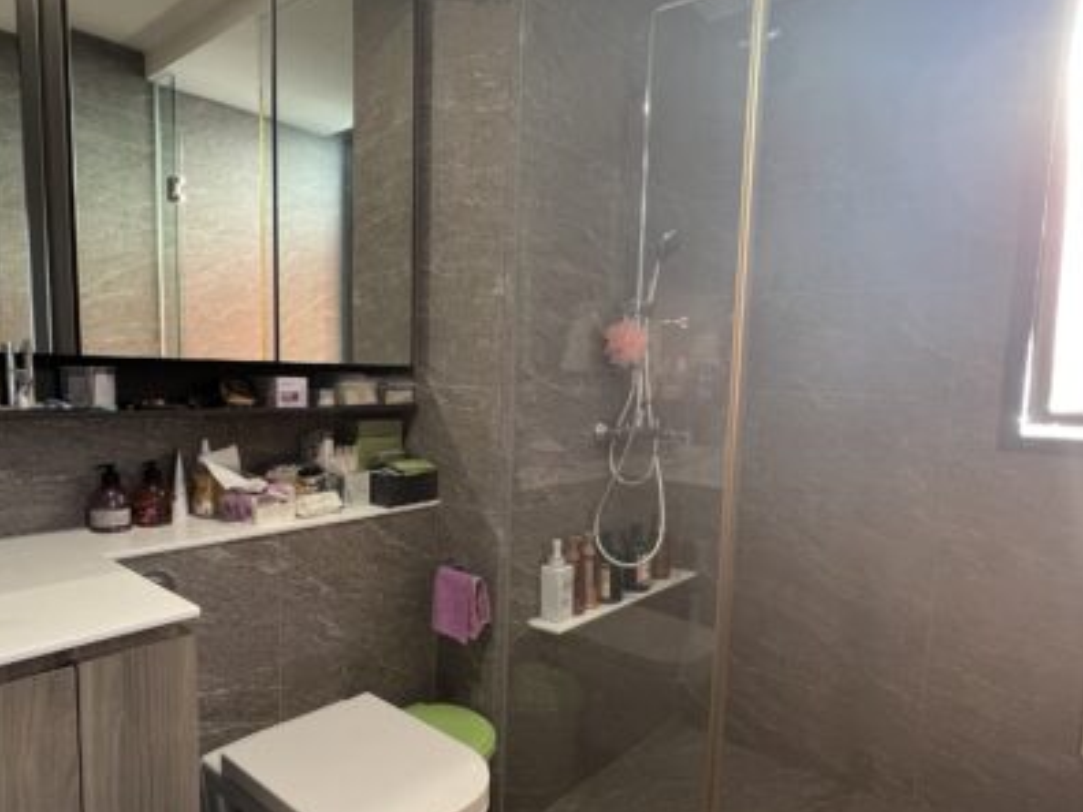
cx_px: 514
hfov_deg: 78.9
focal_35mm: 21
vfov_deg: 63.3
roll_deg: -1.3
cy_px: 448
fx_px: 657
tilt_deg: -6.2
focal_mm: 1.57
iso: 250
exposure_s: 1/92
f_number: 1.8
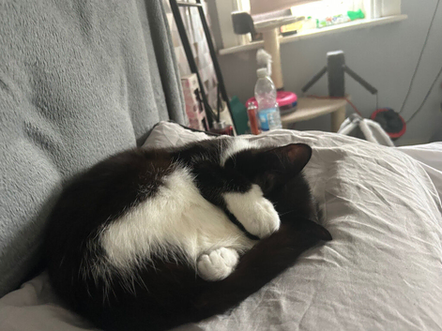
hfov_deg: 67.3
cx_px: 221
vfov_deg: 53.0
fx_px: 332
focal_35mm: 26
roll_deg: +12.0
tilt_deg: -22.4
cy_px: 166
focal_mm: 5.7
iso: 500
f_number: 1.5
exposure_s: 1/60
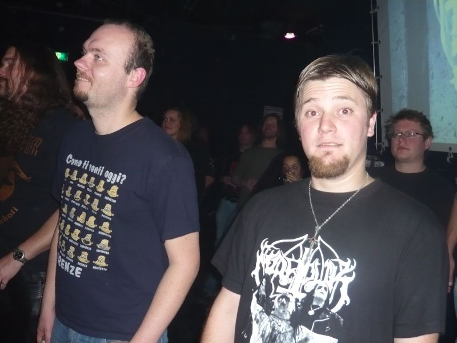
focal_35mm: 34
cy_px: 172
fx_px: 449
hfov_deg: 54.0
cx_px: 228
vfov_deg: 41.8
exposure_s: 1/30
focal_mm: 5.5
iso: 200
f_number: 3.1
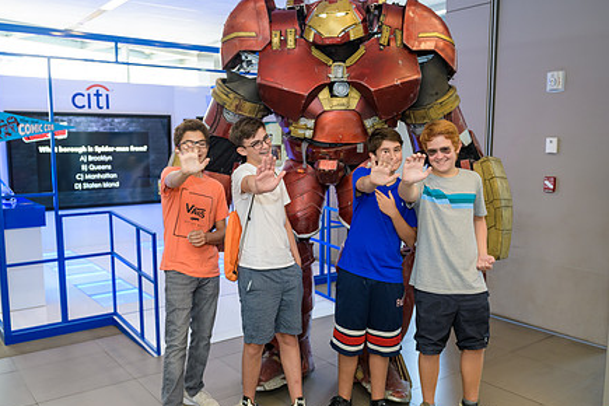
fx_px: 541
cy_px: 214
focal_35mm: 32
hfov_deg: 58.7
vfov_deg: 41.1
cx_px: 298
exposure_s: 1/125
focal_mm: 24
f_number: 3.2
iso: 800
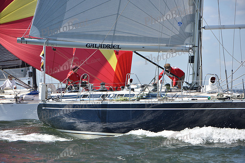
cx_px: 122
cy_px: 82
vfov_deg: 6.9
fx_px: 1361
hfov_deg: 10.3
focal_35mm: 200
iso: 320
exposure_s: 1/1250
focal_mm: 200
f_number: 8
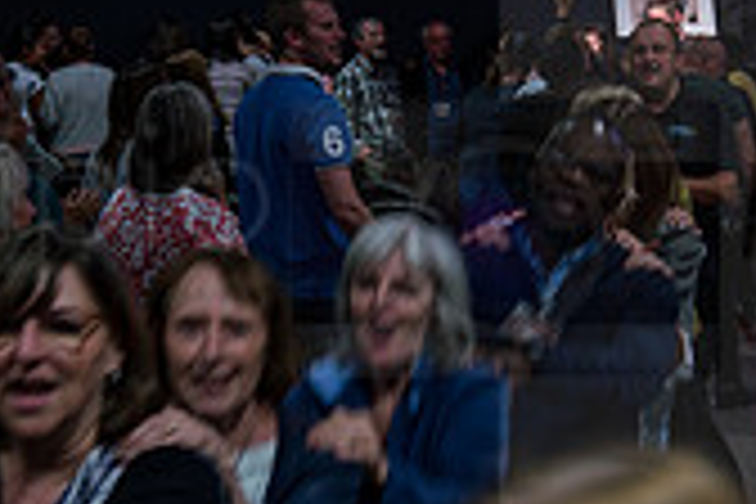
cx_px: 504
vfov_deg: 14.7
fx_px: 1953
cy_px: 232
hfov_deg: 21.8
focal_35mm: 93
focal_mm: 27
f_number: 2.8
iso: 250
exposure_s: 1/30
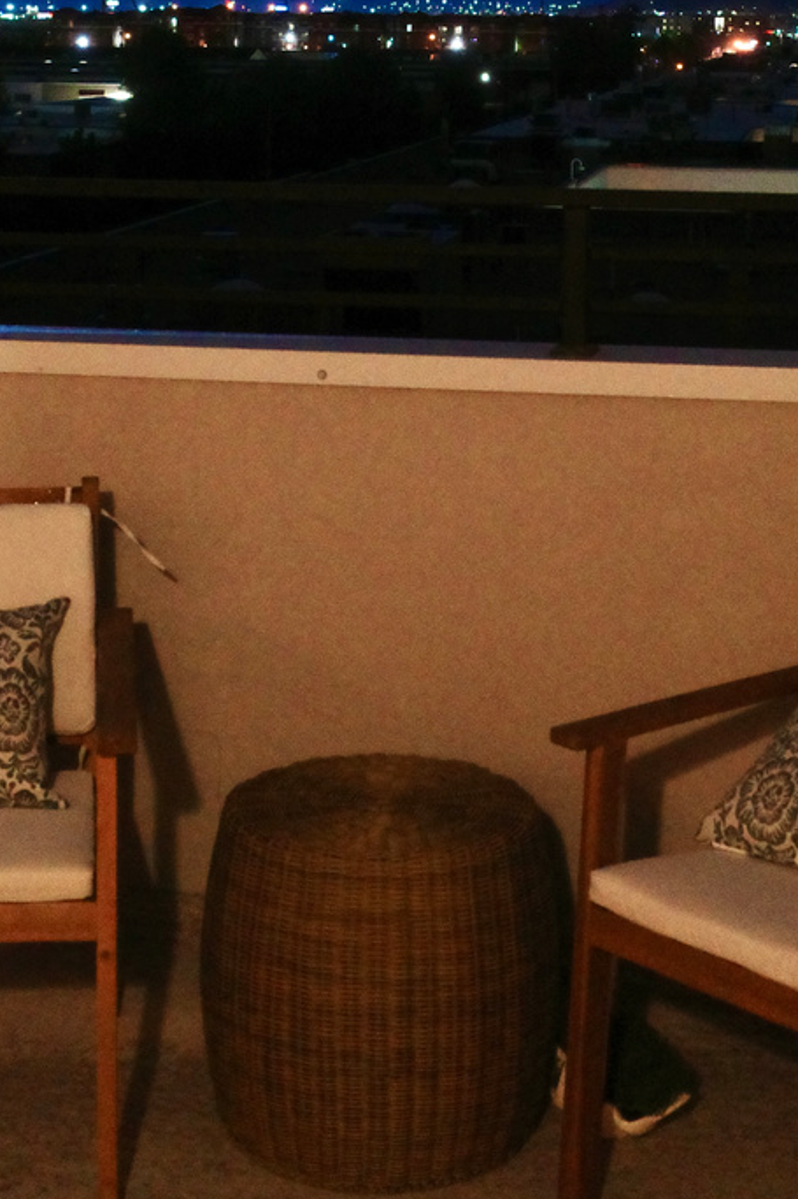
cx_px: 426
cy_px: 186
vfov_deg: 30.8
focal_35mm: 63
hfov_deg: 21.6
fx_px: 2096
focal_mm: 18.3
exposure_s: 1/80
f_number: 2.8
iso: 5000
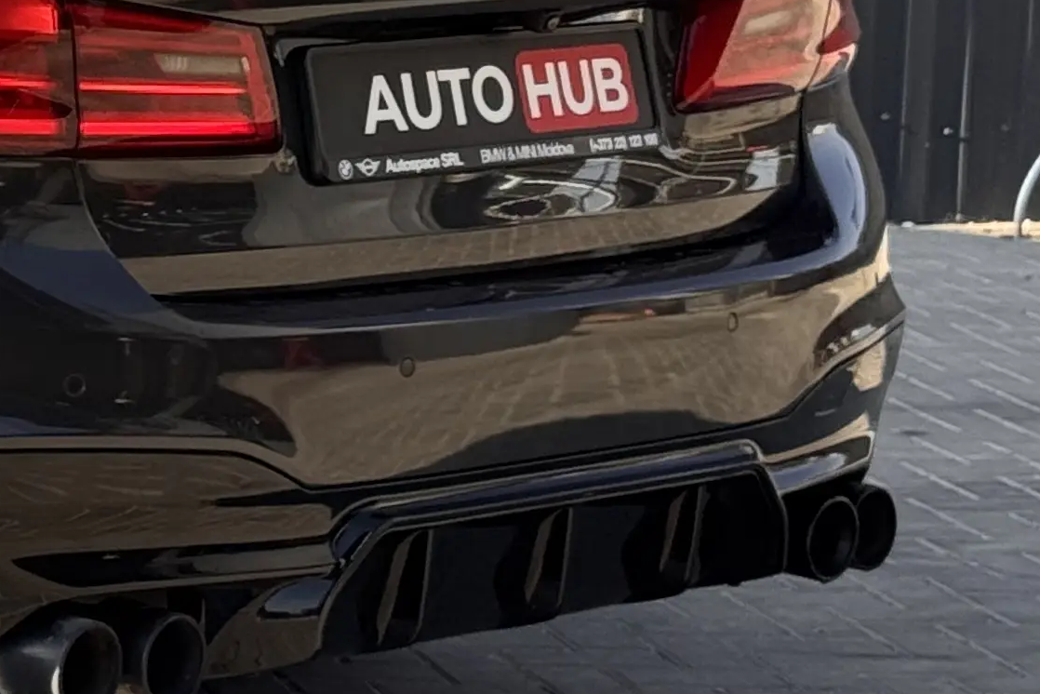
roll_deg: -1.4
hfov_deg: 10.7
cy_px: 10
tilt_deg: -4.4
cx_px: -788
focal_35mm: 180
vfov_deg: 7.6
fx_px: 5201
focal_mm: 6.76
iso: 64
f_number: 1.78
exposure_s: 1/1366
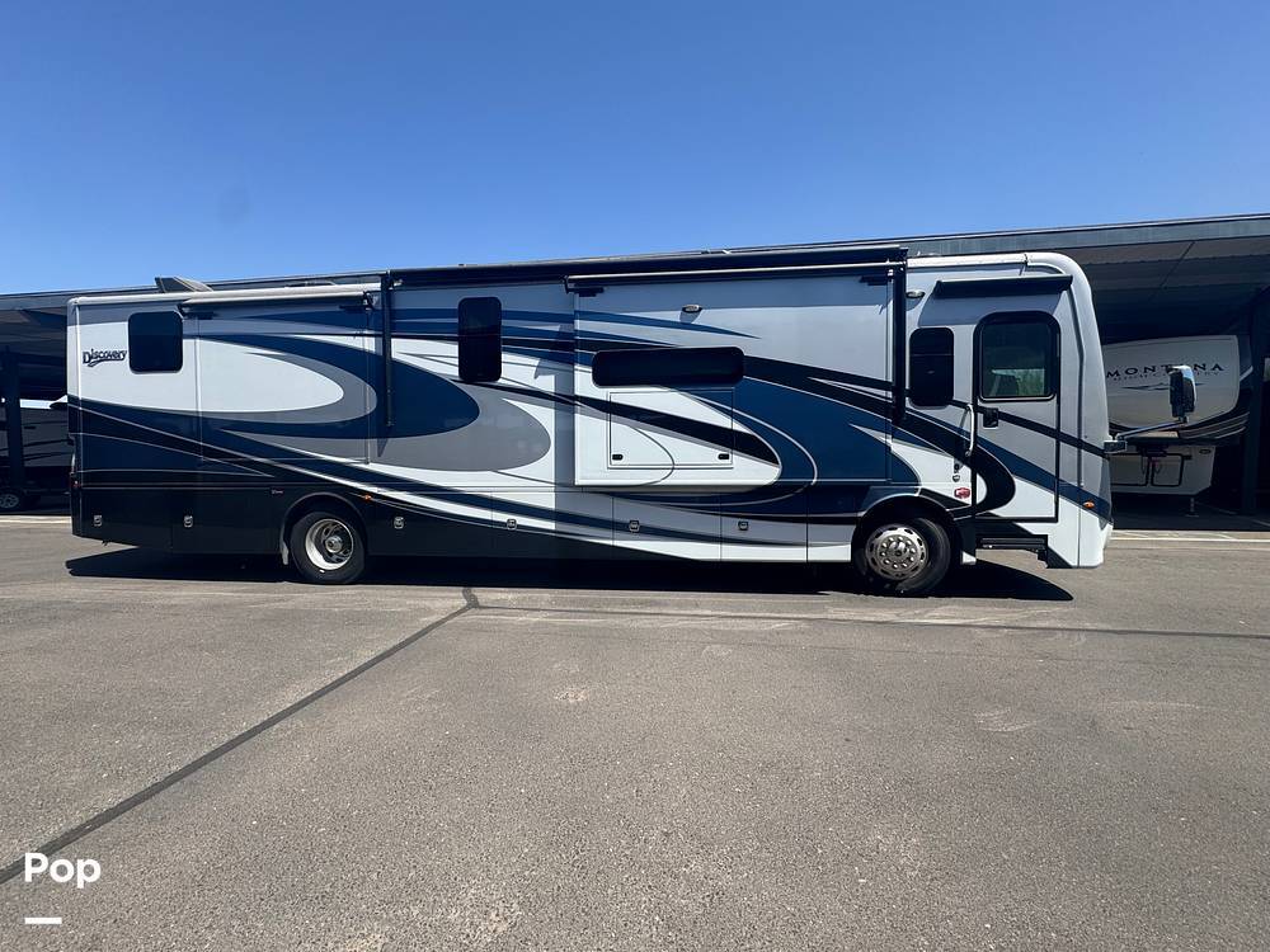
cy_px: 476
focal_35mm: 14
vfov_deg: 85.7
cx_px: 635
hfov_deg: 102.1
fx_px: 514
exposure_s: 1/1477
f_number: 2.2
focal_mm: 2.22
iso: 50
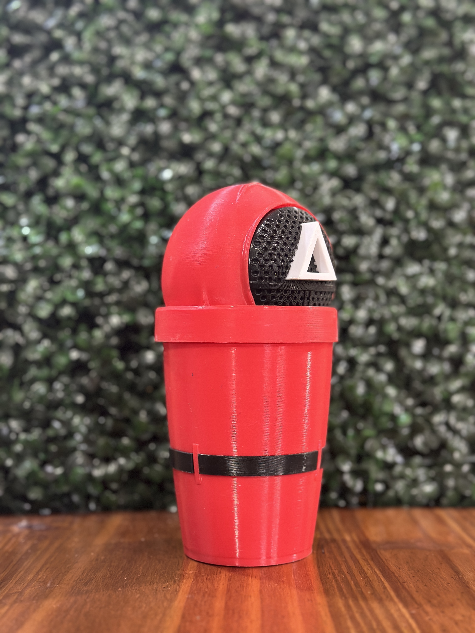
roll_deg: +0.1
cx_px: 238
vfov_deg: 39.7
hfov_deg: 30.3
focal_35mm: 48
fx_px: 878
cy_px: 316
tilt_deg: +1.6
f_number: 1.78
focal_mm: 6.86
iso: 400
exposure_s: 1/33
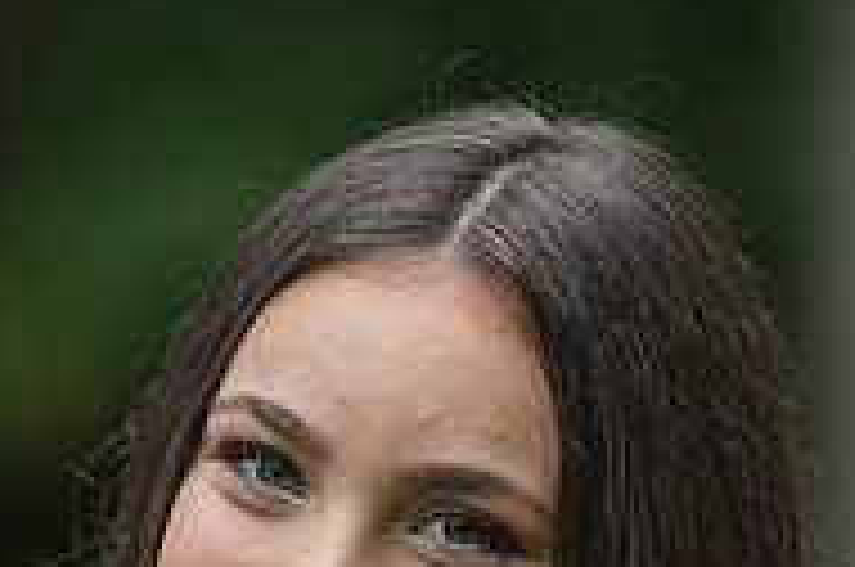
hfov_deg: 3.4
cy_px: 556
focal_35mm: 612
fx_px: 14510
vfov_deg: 2.2
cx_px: 392
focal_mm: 200
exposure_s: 1/250
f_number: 3.2
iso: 100
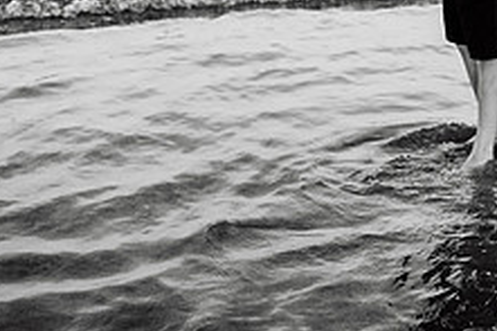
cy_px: -62
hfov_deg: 21.3
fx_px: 1269
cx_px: 513
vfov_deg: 14.4
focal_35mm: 92
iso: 320
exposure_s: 1/320
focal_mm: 35
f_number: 2.8
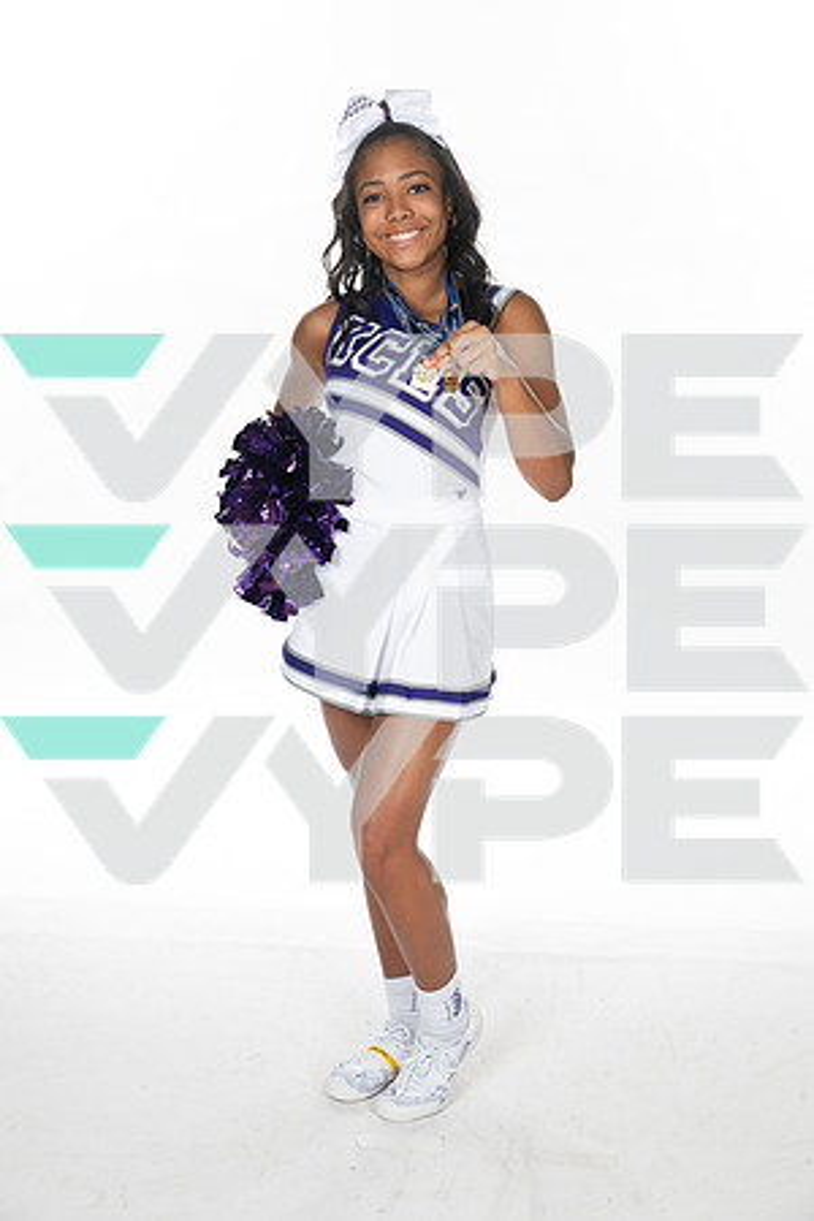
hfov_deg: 27.0
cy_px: 610
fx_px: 1696
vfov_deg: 39.6
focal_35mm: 50
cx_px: 407
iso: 800
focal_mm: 50
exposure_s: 1/320
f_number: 7.1
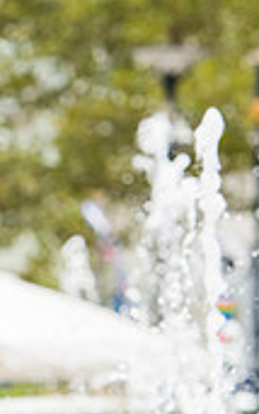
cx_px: -182
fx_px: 5699
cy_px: 349
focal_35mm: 505
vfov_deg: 4.2
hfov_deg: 2.6
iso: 800
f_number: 5
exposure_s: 1/320
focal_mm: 135
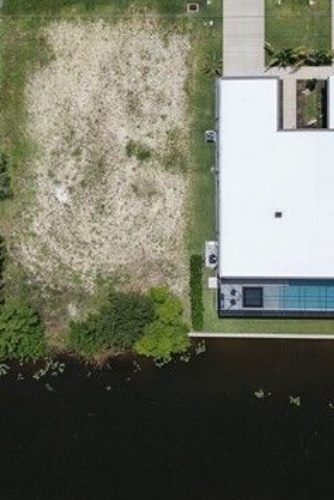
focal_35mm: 72
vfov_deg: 27.8
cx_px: 87
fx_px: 1001
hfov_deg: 18.8
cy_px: 148
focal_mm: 8.67
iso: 100
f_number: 1.8
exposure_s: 1/30
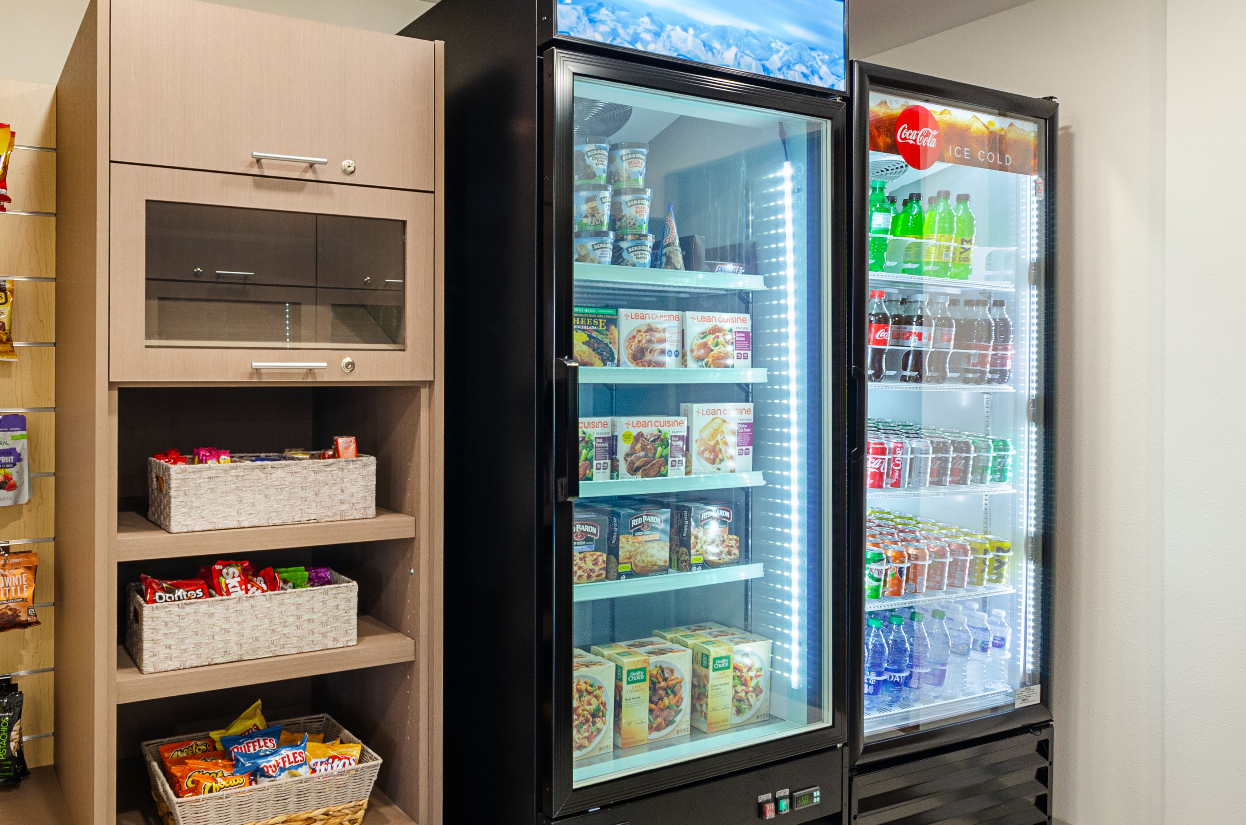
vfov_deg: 53.4
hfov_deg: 72.6
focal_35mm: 24
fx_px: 819
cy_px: 435
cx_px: 432
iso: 200
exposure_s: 1.6
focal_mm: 11
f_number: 7.1
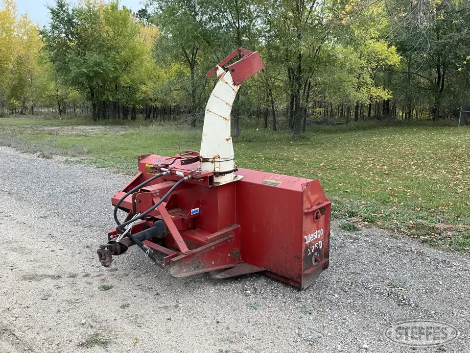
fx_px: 394
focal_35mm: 29
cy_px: 176
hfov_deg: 61.7
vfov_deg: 48.2
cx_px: 235
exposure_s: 1/138
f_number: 1.8
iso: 20
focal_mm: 3
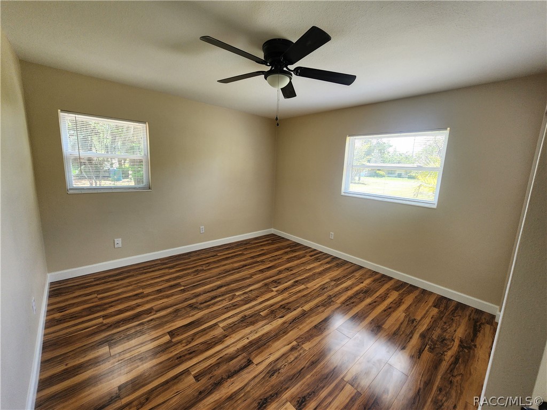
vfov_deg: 89.9
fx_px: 205
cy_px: 205
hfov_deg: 106.2
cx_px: 274
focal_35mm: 13
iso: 125
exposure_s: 1/60
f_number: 2.2
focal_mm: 2.2
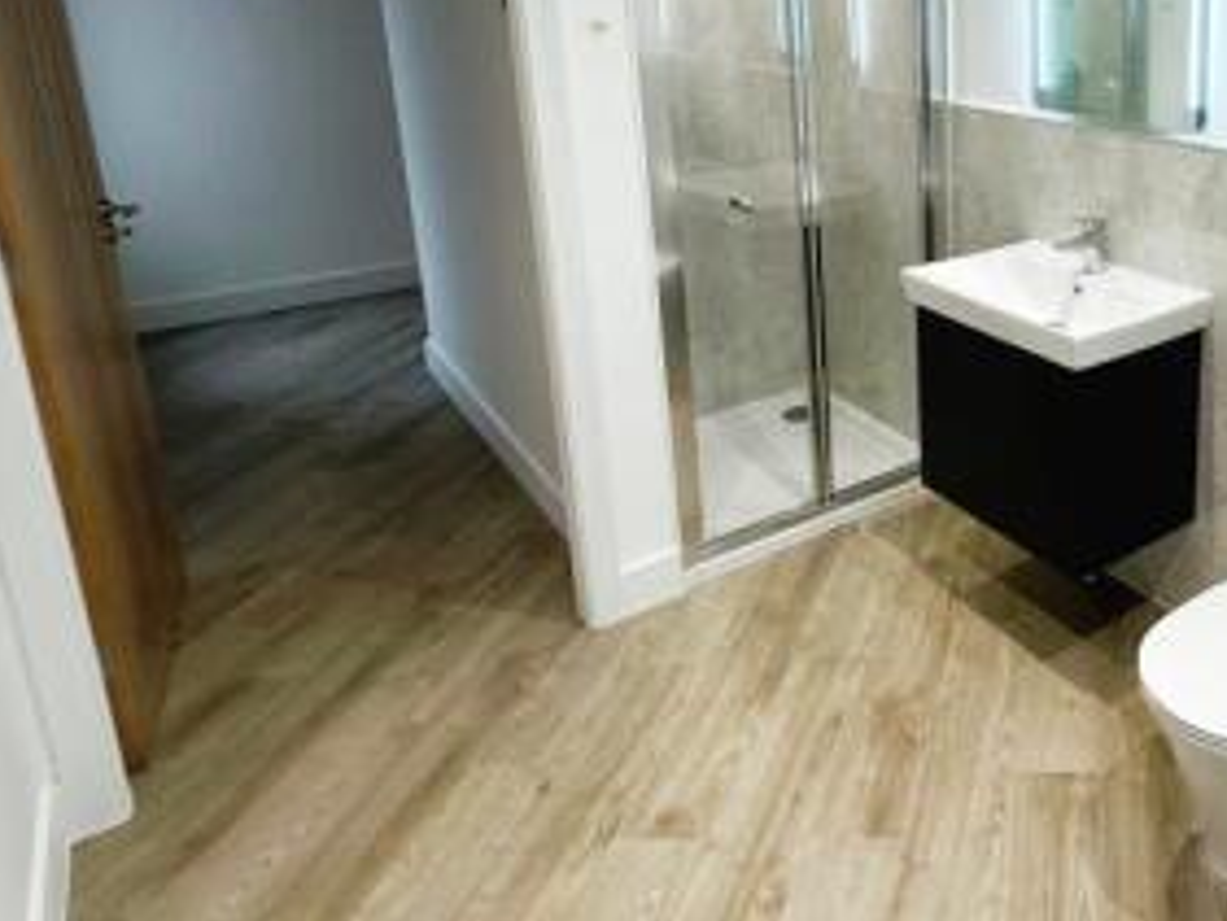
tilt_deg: -12.7
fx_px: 1028
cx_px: 1089
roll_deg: -0.6
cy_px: 203
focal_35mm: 29
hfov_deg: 54.3
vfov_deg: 46.1
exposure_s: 1/100
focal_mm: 2.22
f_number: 2.2
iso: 125
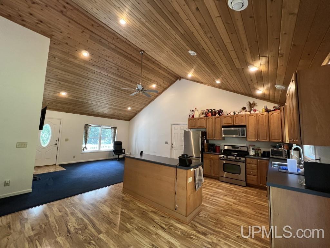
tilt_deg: +5.8
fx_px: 124
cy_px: 124
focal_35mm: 13
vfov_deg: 89.9
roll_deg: -2.2
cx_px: 165
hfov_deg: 106.2
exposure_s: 1/72
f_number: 1.8
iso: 250
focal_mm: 1.57
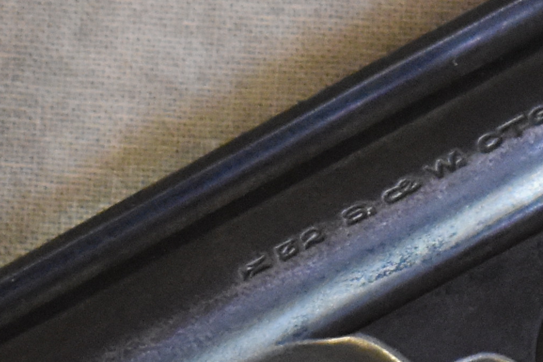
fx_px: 5339
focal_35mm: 354
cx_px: 920
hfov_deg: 5.7
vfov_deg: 3.9
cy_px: 118
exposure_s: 1/20
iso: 3200
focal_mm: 40
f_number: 4.8
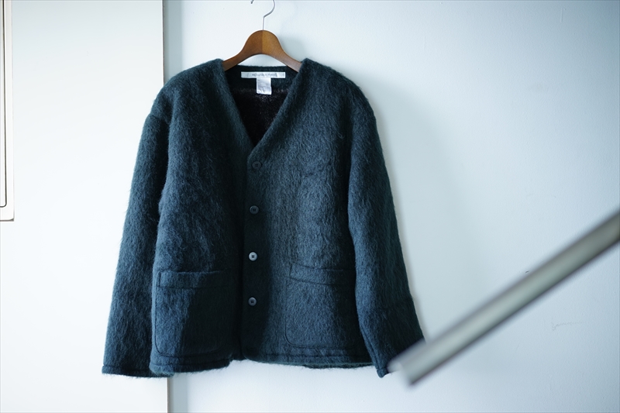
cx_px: 310
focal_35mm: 55
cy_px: 206
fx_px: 947
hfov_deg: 36.3
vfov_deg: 24.6
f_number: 1.8
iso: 160
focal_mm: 55
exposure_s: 1/60
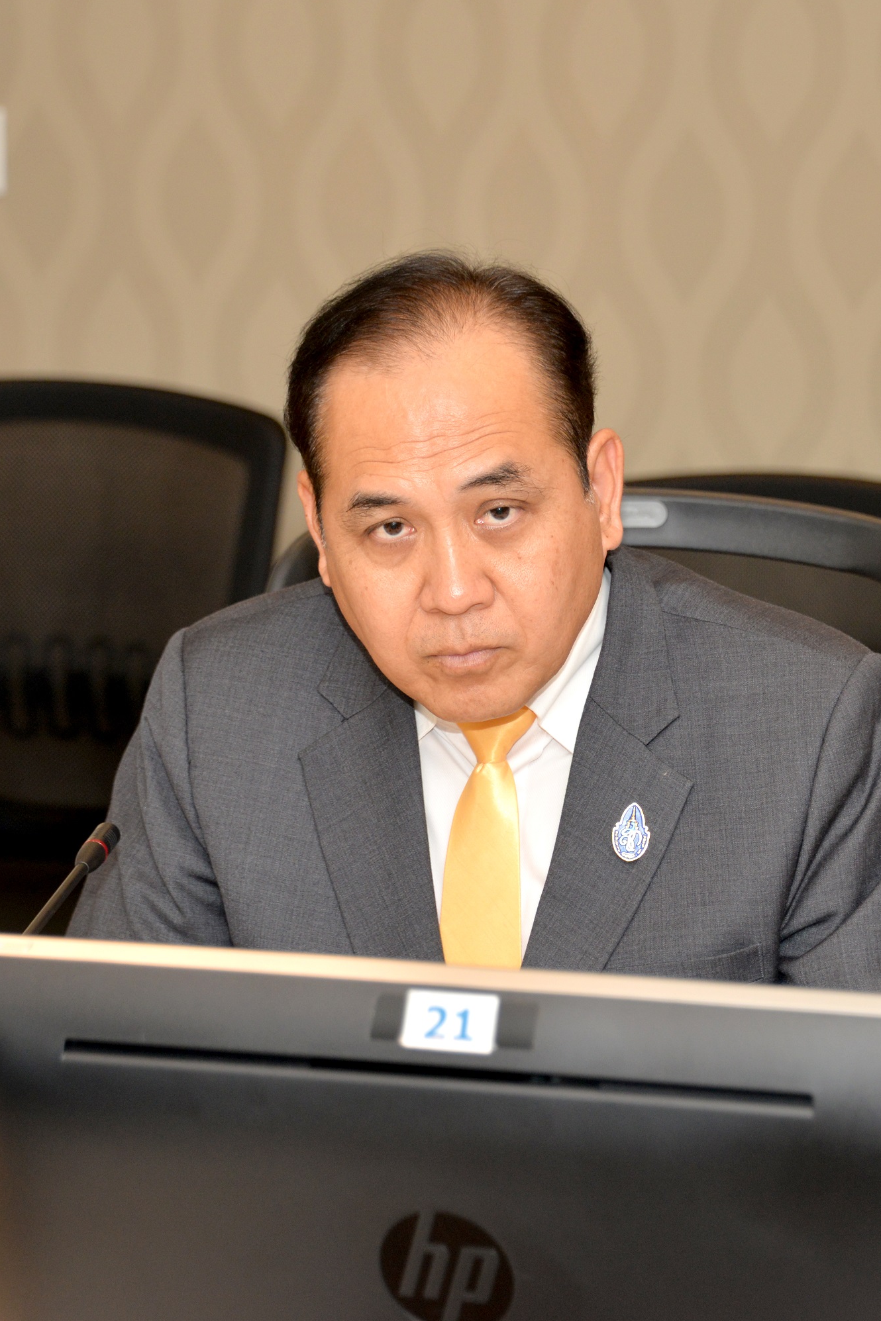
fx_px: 6754
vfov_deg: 11.2
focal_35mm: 184
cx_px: 496
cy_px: 657
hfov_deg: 7.5
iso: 800
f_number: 5.6
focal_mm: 122
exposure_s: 1/60
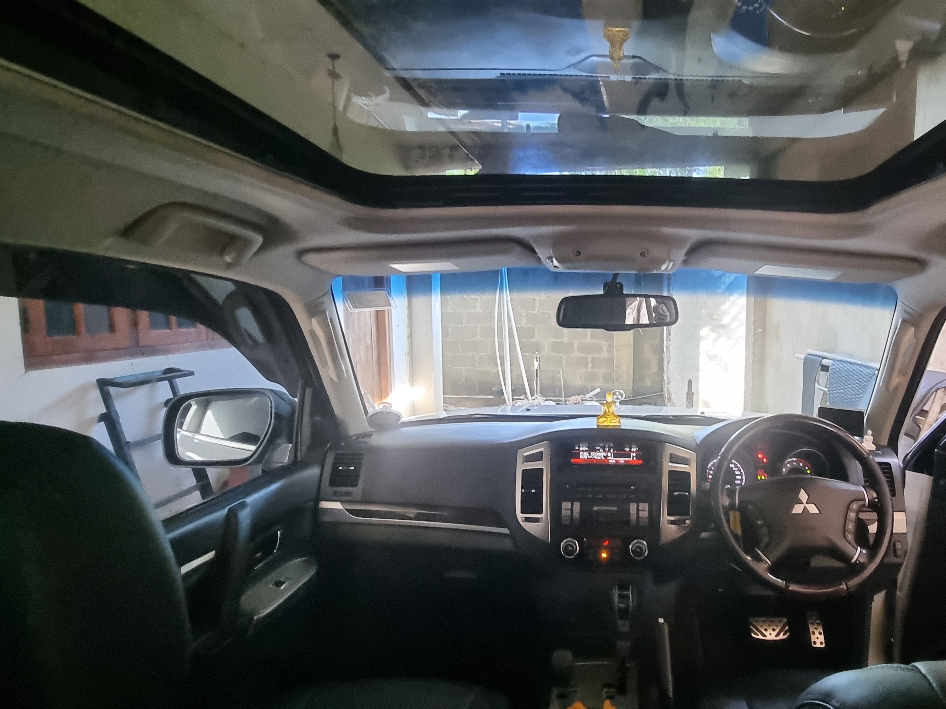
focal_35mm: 19
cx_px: 612
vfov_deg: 68.7
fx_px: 519
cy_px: 356
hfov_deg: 82.4
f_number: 2.2
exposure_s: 1/33
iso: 800
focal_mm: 2.2
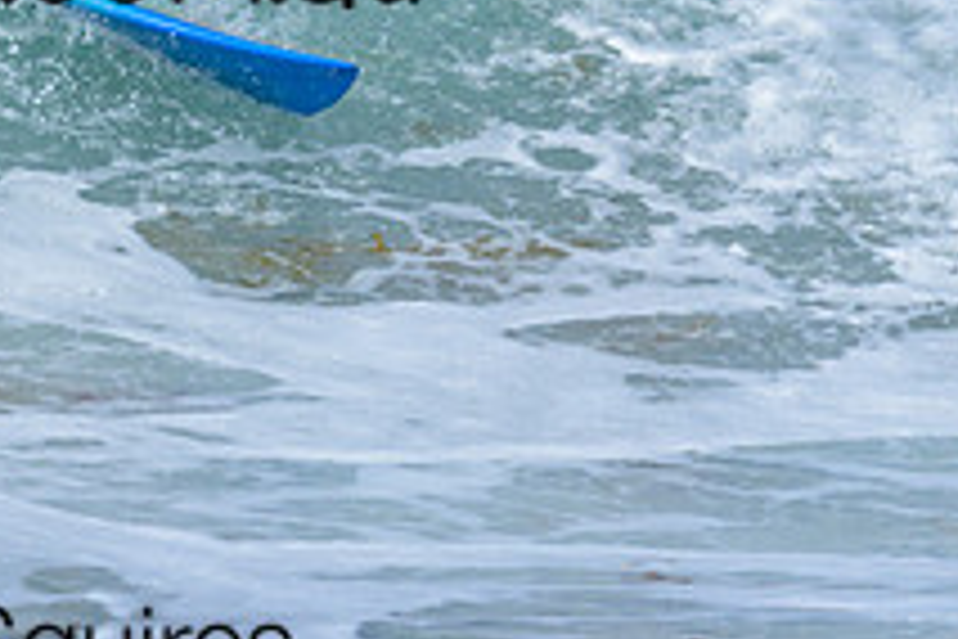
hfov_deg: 0.8
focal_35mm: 2631
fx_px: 70008
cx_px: 80
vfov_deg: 0.5
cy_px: -167
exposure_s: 1/2000
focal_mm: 800
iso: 280
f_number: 6.3
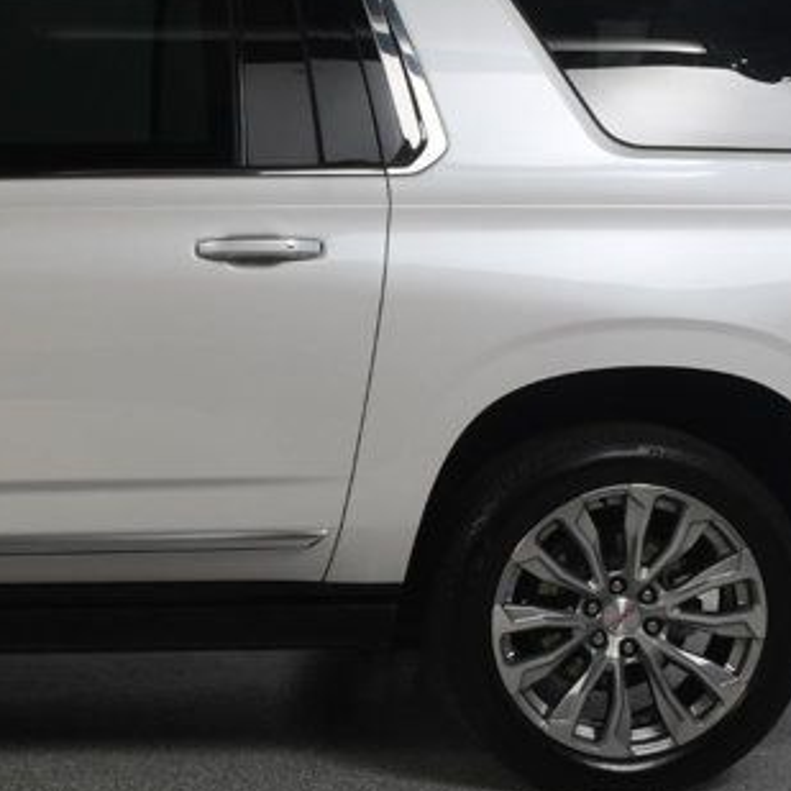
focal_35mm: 93
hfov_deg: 18.0
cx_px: -72
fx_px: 2404
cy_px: 430
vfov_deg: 18.7
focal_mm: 22
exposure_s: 1/160
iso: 100
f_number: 13
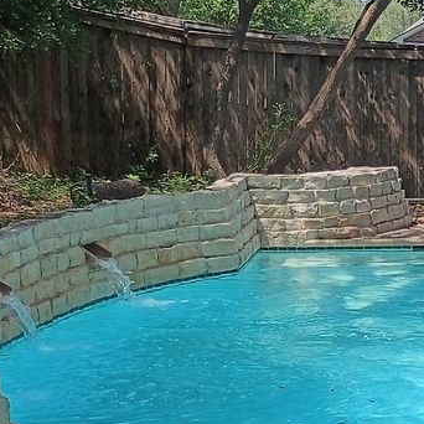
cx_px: 283
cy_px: 279
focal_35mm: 108
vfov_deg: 16.1
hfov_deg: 16.1
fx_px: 1497
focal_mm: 4.27
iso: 100
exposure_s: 1/460
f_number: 1.8
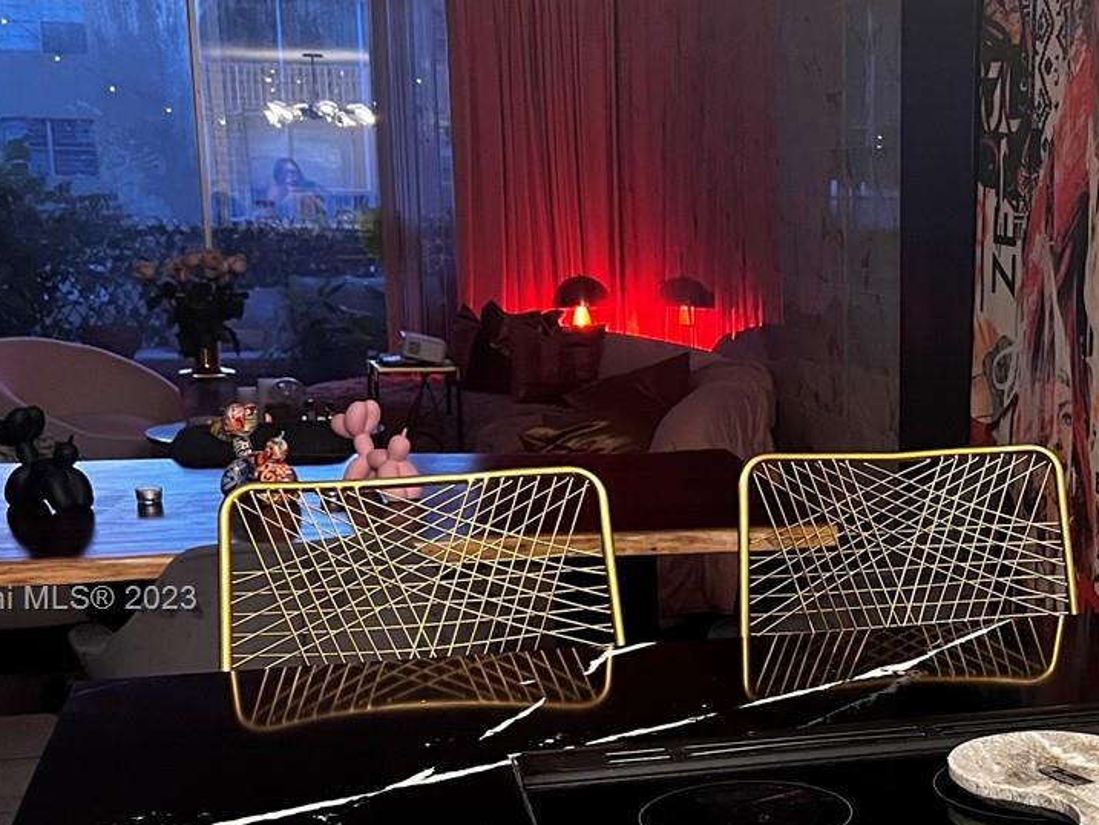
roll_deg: -0.8
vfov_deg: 25.0
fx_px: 1842
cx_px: 933
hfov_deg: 32.0
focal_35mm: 58
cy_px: 601
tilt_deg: -13.0
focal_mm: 5.7
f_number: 1.5
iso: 500
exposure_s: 1/60
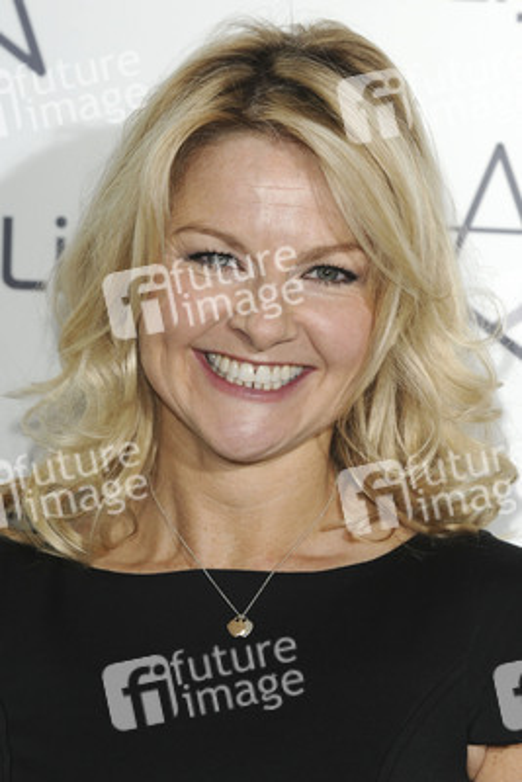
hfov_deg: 9.2
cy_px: 391
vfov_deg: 13.7
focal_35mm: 150
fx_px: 3259
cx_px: 261
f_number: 5.6
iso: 320
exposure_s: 1/160
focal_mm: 100
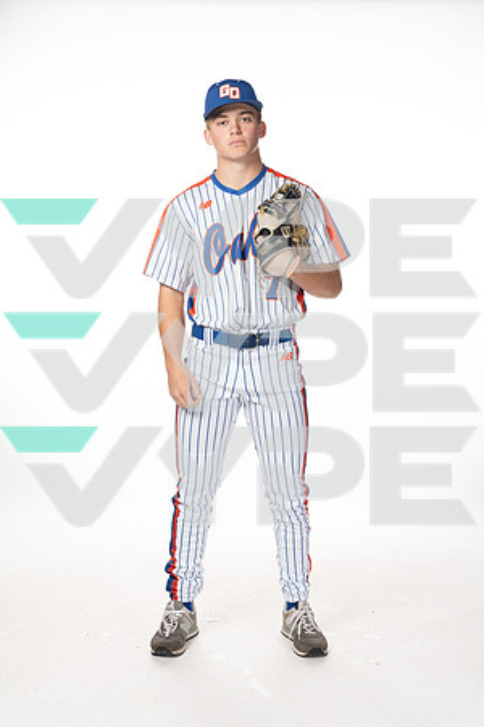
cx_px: 242
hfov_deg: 25.5
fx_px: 1069
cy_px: 364
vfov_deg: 37.5
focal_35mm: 53
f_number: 6.3
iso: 400
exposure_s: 1/250
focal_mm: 53
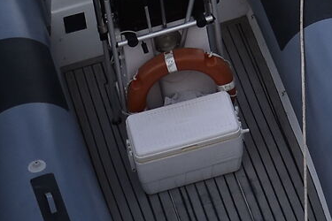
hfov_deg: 8.6
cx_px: 691
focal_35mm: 224
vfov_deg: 5.7
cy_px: -456
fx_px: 2066
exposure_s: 1/2000
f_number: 1.4
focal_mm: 35
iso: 125
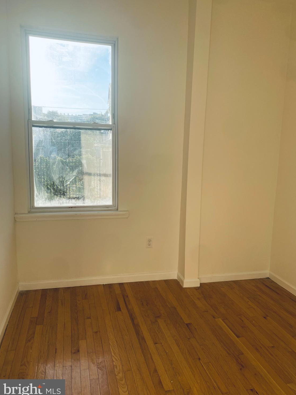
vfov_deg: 65.3
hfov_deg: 51.3
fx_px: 308
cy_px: 196
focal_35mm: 27
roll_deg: -2.6
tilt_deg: -8.0
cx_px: 152
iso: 32
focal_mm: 4.25
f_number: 1.8
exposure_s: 1/884
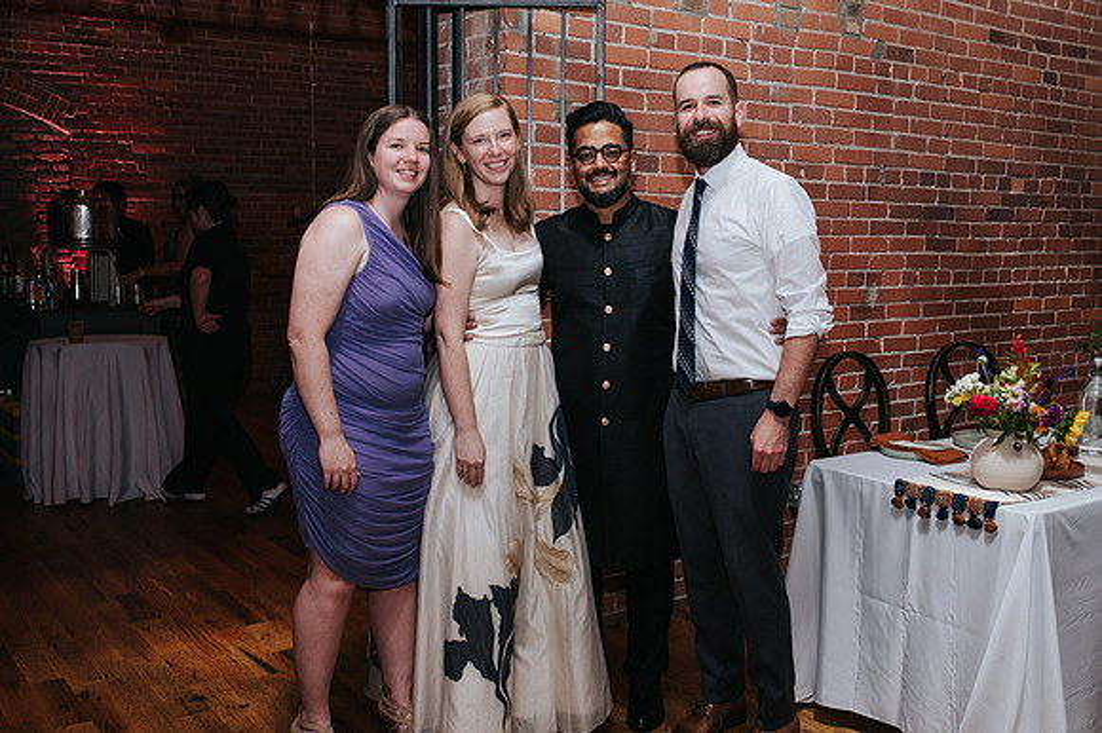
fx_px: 1169
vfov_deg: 34.8
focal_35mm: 38
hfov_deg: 50.4
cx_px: 595
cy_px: 367
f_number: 4
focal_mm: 35
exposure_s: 1/200
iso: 800
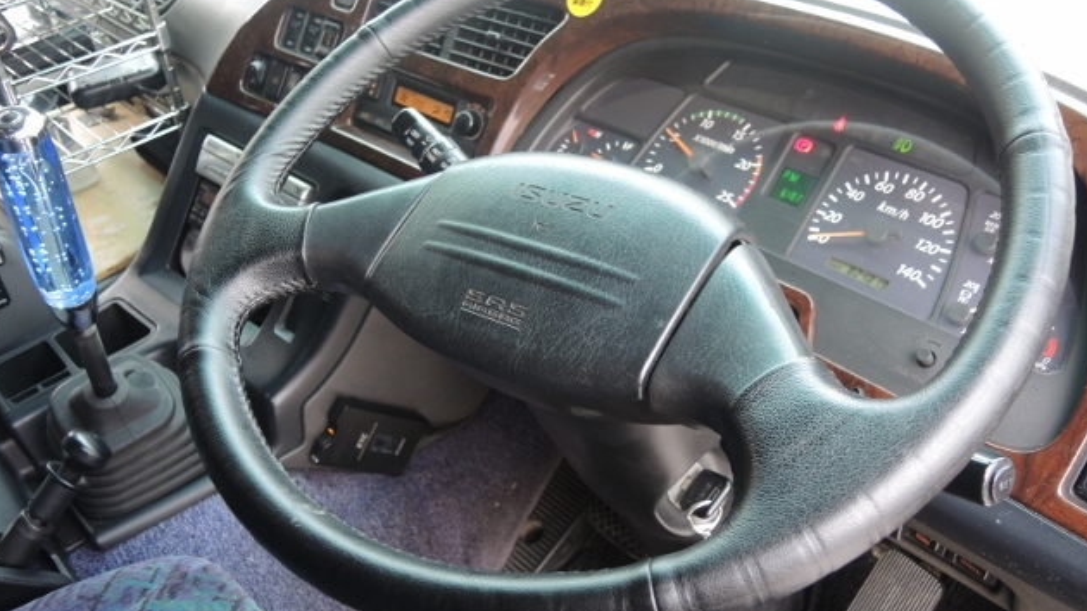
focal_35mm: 31
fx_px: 893
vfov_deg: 37.7
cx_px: 544
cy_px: 278
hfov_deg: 62.6
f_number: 2
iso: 250
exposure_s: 1/30
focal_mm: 6
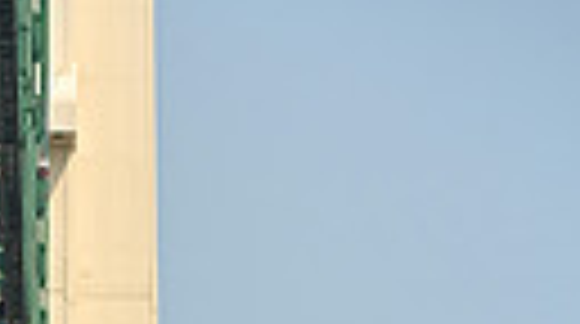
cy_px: 1260
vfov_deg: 1.7
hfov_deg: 3.2
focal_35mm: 685
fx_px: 10515
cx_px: -286
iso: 320
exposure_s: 1/1250
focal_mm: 145
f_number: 7.1
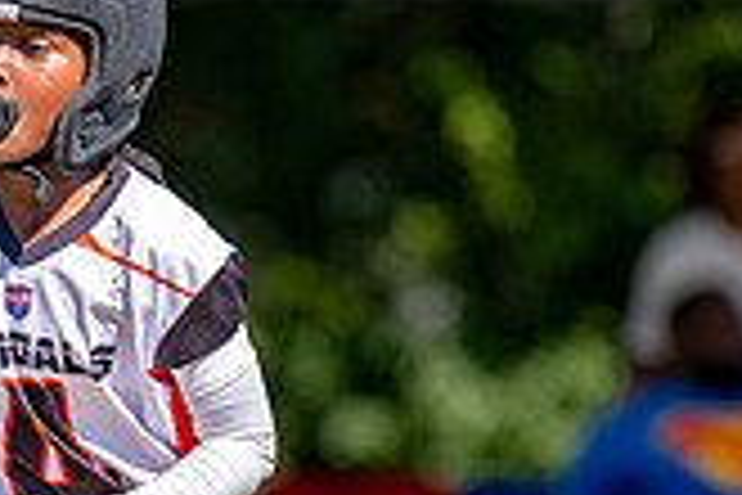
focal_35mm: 809
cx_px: 292
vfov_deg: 1.7
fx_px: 16673
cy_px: 494
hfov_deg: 2.5
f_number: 2.8
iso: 160
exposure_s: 1/3200
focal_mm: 200
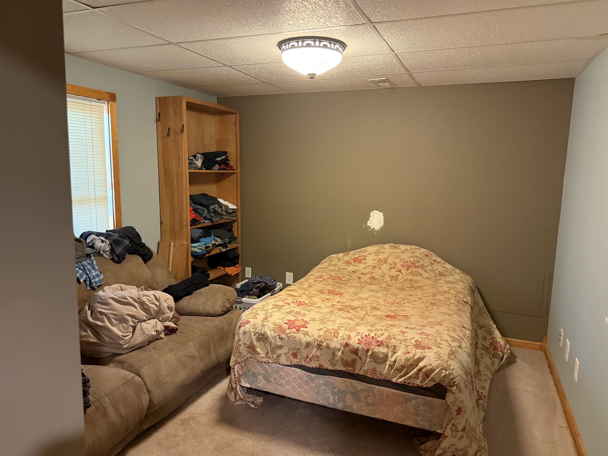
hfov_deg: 71.6
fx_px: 422
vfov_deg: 56.8
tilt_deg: -6.0
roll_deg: -1.6
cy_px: 228
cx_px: 304
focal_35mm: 24
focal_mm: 6.76
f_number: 1.78
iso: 800
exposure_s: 1/40
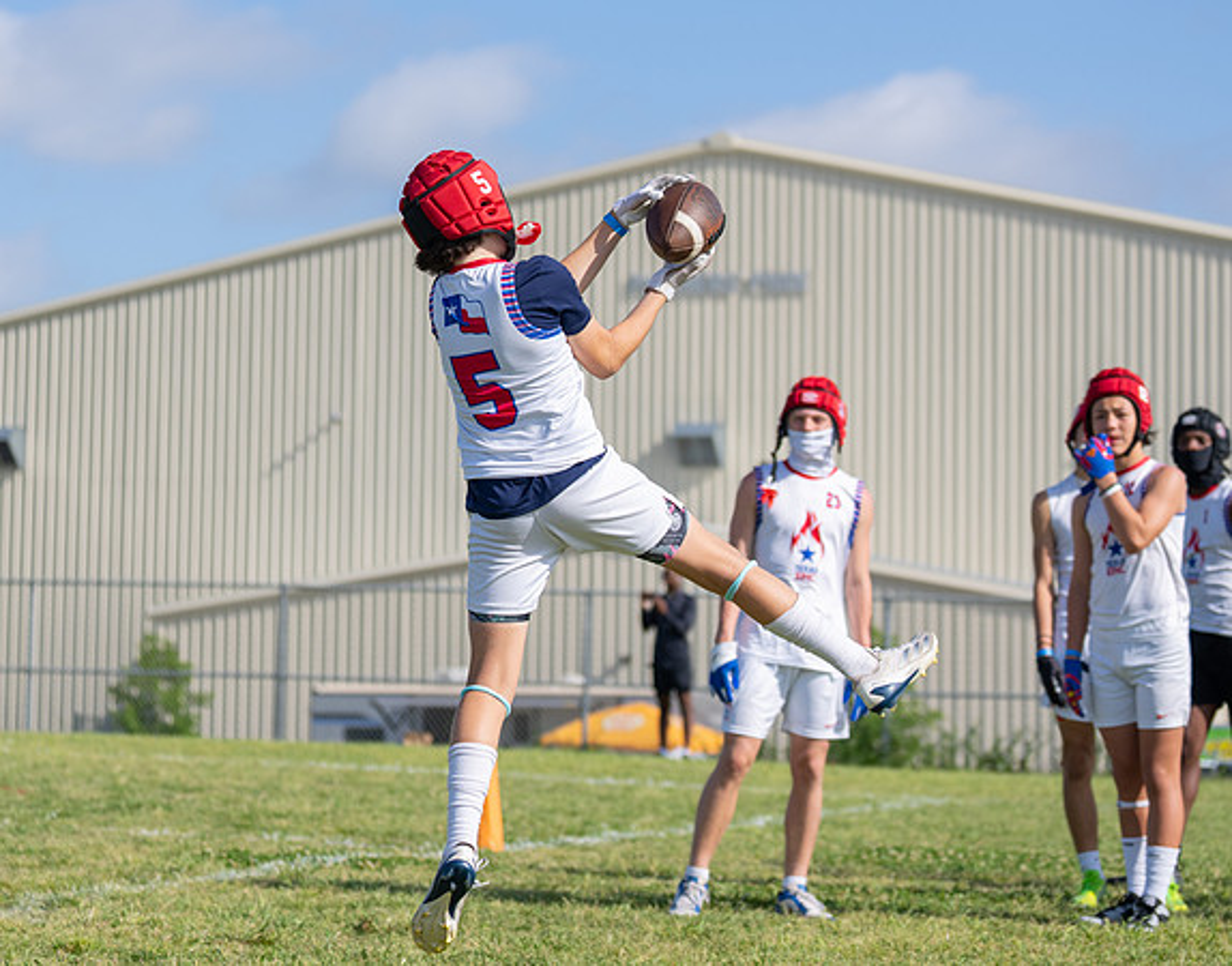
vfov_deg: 14.8
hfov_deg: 18.8
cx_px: 533
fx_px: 3715
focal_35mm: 103
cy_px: 335
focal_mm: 70
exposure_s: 1/2500
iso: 100
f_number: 2.8
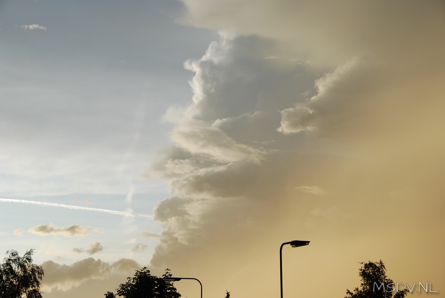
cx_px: 222
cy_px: 149
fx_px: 1021
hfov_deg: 24.6
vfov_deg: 16.6
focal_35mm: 82
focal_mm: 55
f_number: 9
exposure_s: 1/160
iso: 200
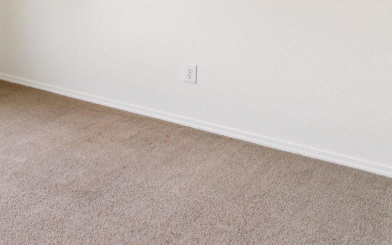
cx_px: -89
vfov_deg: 24.3
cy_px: -52
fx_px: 511
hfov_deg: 33.4
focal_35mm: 48
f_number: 13
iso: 400
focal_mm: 15.6
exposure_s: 1/8
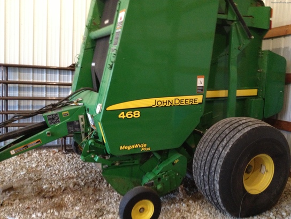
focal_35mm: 35
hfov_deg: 52.6
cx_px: 146
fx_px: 294
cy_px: 110
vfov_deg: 40.7
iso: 400
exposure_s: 1/15
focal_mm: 4.28
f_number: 2.4
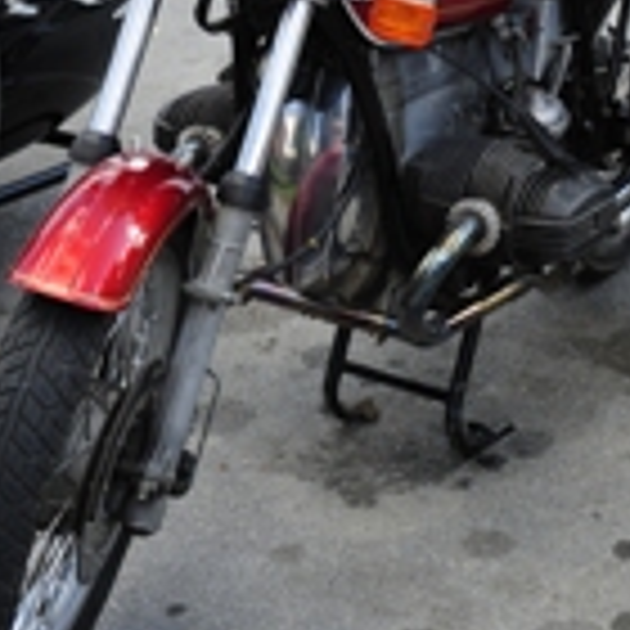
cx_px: 508
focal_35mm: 87
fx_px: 1791
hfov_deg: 19.7
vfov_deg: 19.3
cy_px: -32
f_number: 4.5
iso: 200
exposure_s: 1/250
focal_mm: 32
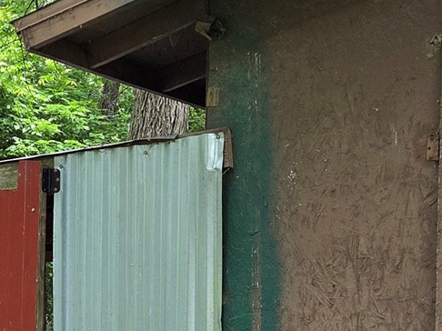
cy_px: 348
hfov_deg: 20.0
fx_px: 1238
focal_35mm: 97
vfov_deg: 14.9
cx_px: 77
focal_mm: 5.4
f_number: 1.8
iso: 40
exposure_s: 1/180
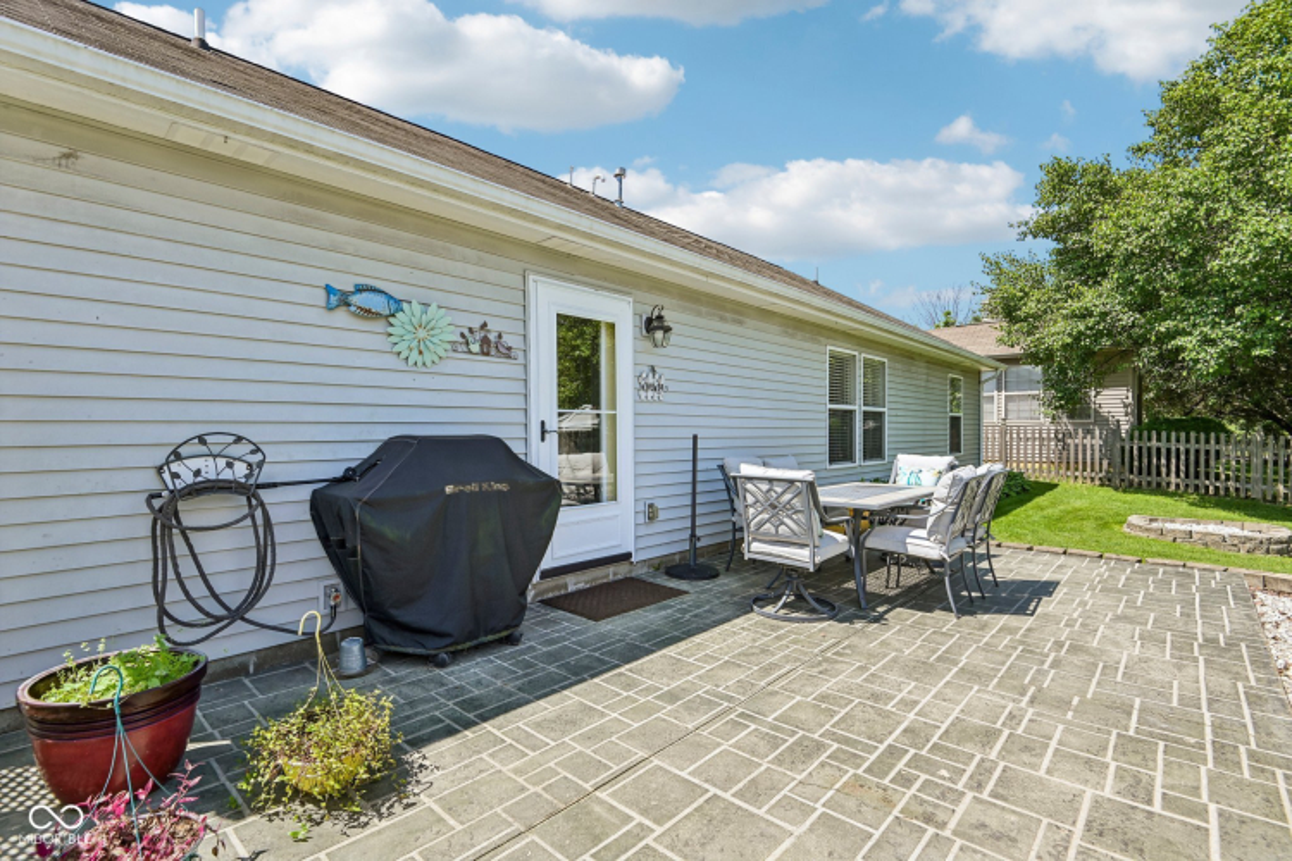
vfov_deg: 73.7
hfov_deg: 96.7
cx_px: 646
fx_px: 574
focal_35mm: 16
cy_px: 430
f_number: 8
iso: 100
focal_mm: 16
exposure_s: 1/200
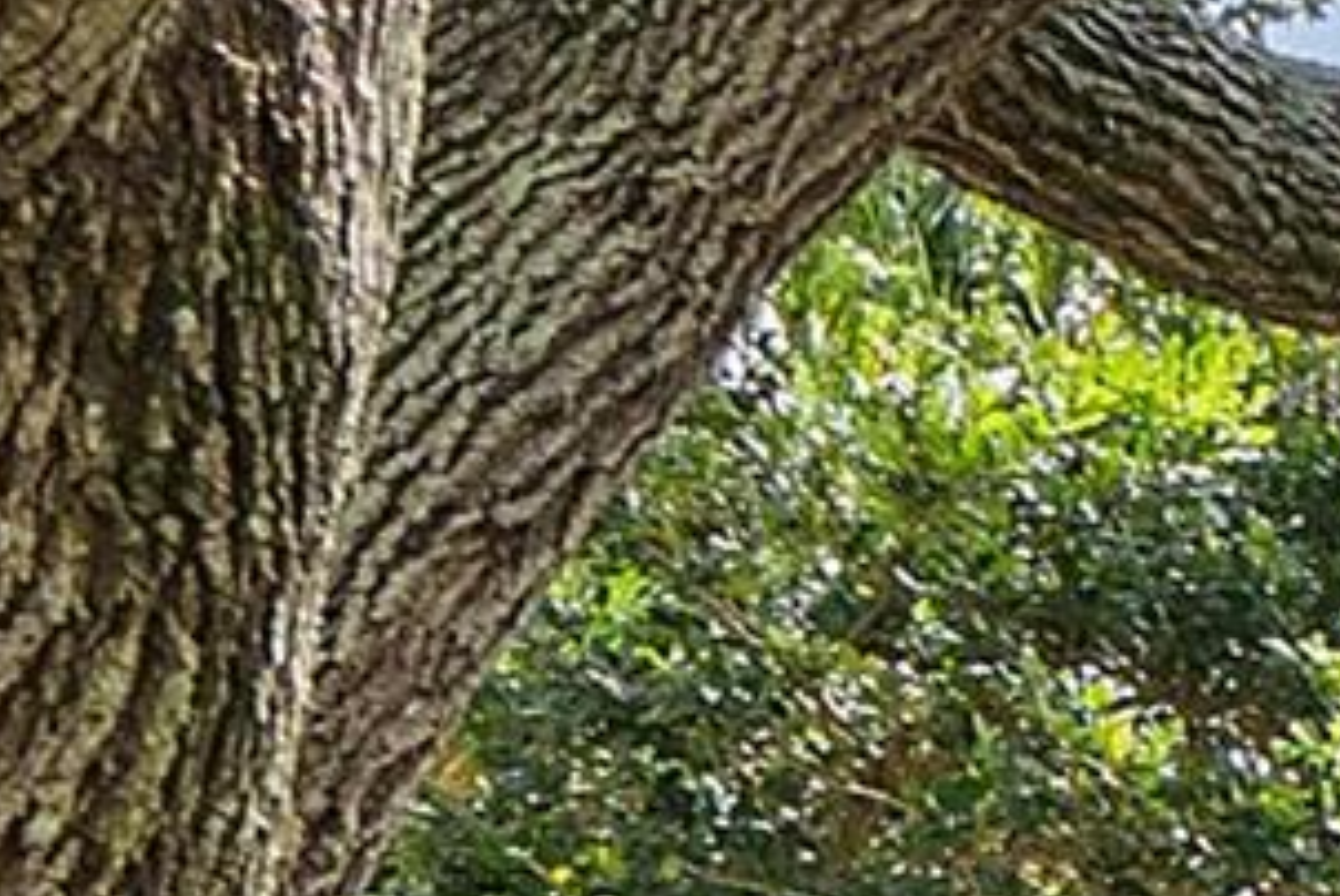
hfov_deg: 10.9
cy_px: 2349
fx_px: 5551
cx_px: 3532
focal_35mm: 149
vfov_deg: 8.3
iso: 250
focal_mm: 15
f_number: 8
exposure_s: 1/200
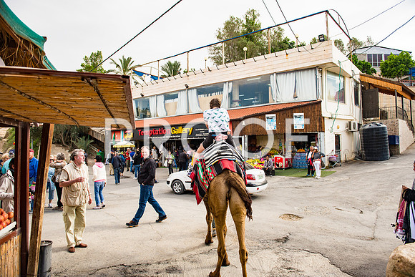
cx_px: 208
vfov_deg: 53.2
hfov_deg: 73.7
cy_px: 138
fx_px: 277
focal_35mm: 24
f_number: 2.8
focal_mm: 24
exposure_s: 1/1600
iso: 200
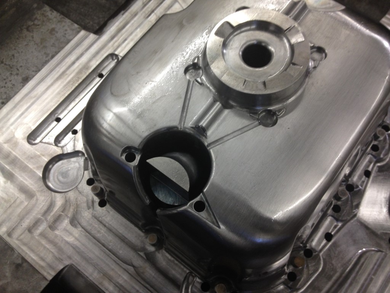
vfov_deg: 40.7
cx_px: 195
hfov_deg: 52.6
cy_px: 146
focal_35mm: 35
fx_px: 394
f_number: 2.4
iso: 100
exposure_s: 1/20
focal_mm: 4.28
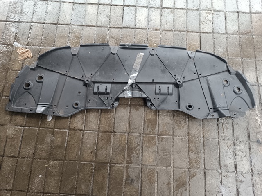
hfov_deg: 71.6
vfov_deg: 56.8
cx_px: 131
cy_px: 98
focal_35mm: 24
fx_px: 182
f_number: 1.65
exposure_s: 1/100
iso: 532
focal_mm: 6.14
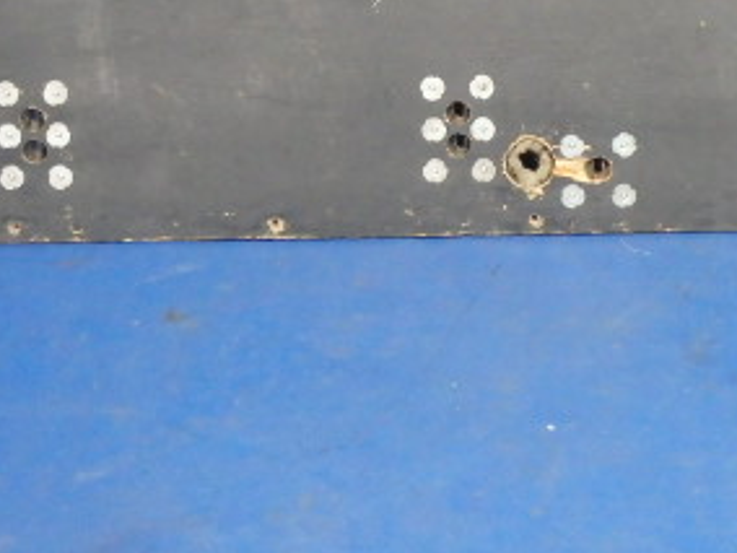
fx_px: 1341
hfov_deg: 29.5
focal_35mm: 63
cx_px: 654
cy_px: -68
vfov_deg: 21.9
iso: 1250
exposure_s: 1/30
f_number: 3.9
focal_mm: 5
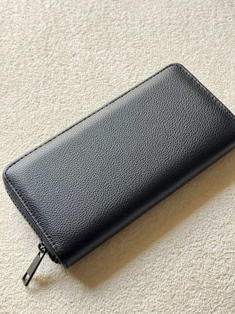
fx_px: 471
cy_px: 159
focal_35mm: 52
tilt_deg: -61.4
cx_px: 127
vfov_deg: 36.8
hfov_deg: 28.0
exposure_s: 1/60
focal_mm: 6.76
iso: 160
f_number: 1.78
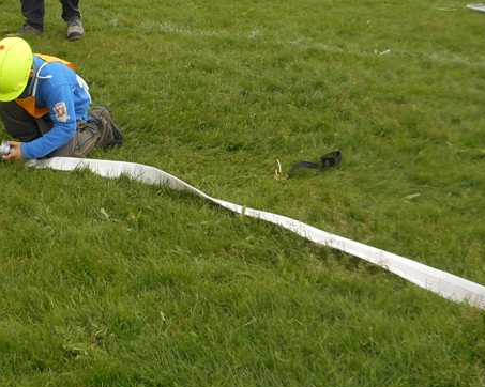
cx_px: 153
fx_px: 1076
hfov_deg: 25.2
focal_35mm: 75
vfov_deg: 20.3
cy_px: 94
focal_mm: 6
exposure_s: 1/100
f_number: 4.2
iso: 80
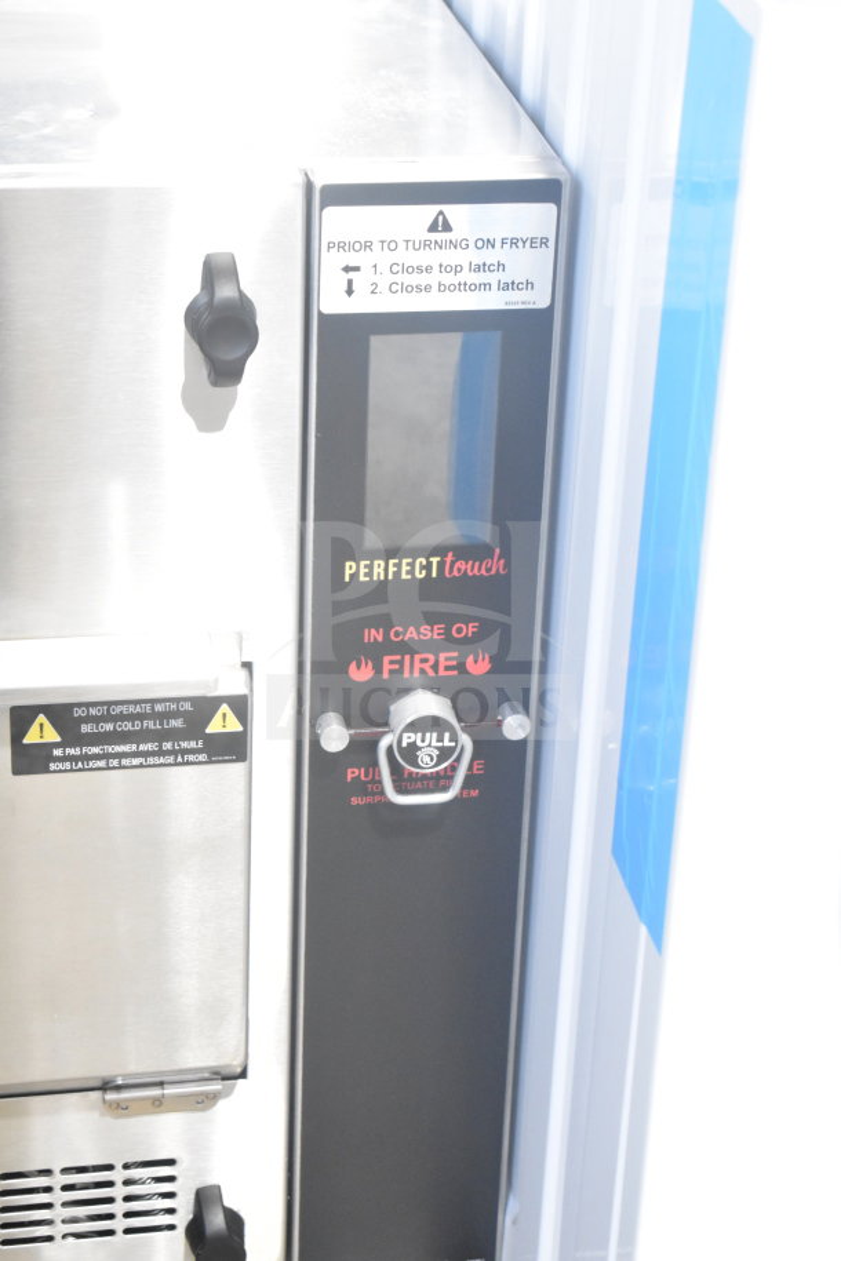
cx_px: 420
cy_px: 630
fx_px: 2733
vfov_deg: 26.0
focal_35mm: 78
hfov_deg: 17.5
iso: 4500
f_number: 5.6
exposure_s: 1/80
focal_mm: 52
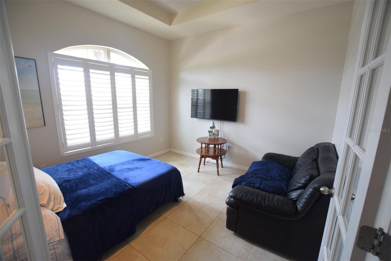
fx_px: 163
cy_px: 130
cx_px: 196
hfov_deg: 100.4
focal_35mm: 15
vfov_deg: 77.3
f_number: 4
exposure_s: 1/60
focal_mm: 10
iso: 800
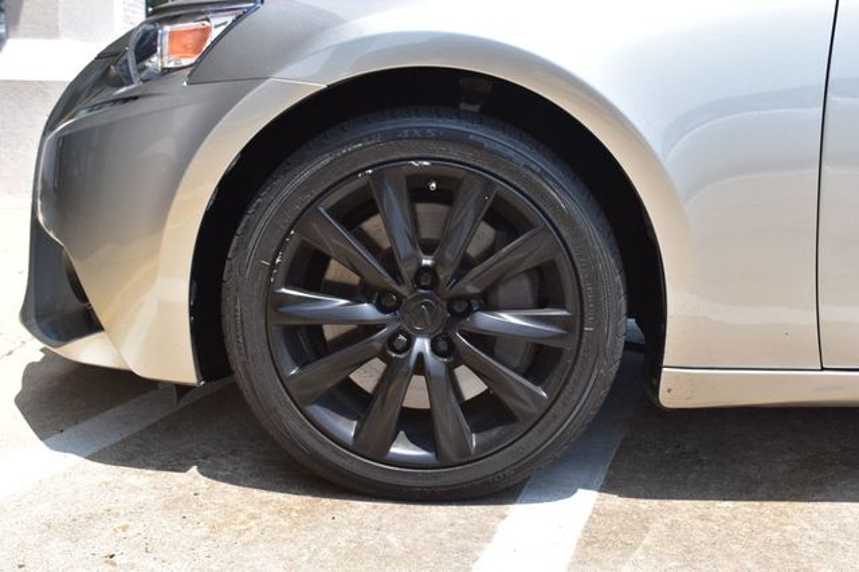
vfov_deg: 30.8
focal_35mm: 44
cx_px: 430
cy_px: 286
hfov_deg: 45.0
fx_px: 1037
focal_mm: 29
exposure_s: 1/320
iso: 400
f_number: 10
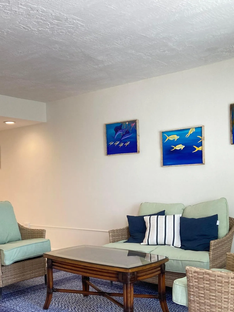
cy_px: 186
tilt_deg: -0.1
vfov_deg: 43.6
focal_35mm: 43
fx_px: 388
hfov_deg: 33.4
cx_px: 85
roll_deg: +1.6
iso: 100
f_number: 1.8
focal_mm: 4.25
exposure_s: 1/120
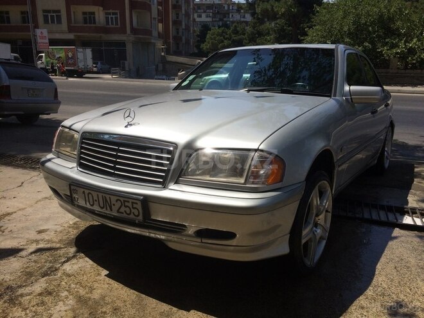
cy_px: 159
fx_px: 355
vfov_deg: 48.2
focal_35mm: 29
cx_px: 212
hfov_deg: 61.7
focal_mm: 4.15
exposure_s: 1/2740
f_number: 2.2
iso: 32
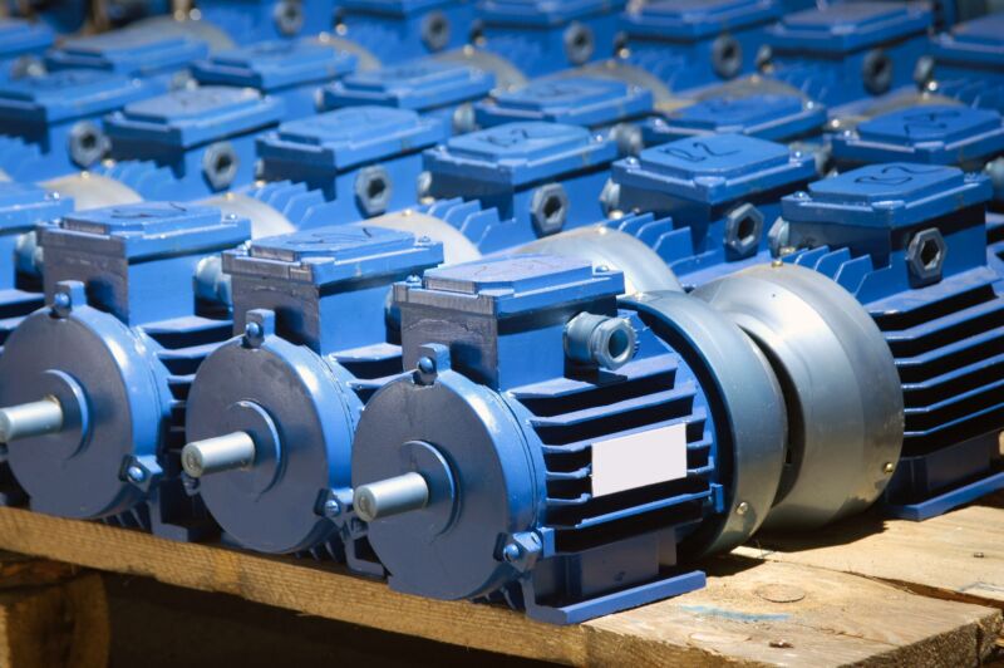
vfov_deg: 9.9
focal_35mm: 138
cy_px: 334
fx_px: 3845
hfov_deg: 14.9
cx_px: 502
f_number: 8
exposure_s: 1/60
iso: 200
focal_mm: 92
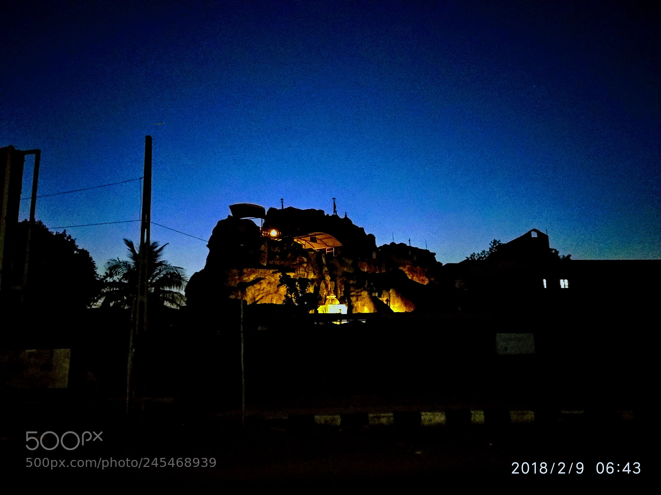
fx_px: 496
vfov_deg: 53.1
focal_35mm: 26
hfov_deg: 67.3
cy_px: 248
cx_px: 330
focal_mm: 3.81
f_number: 2.2
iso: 6400
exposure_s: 1/13
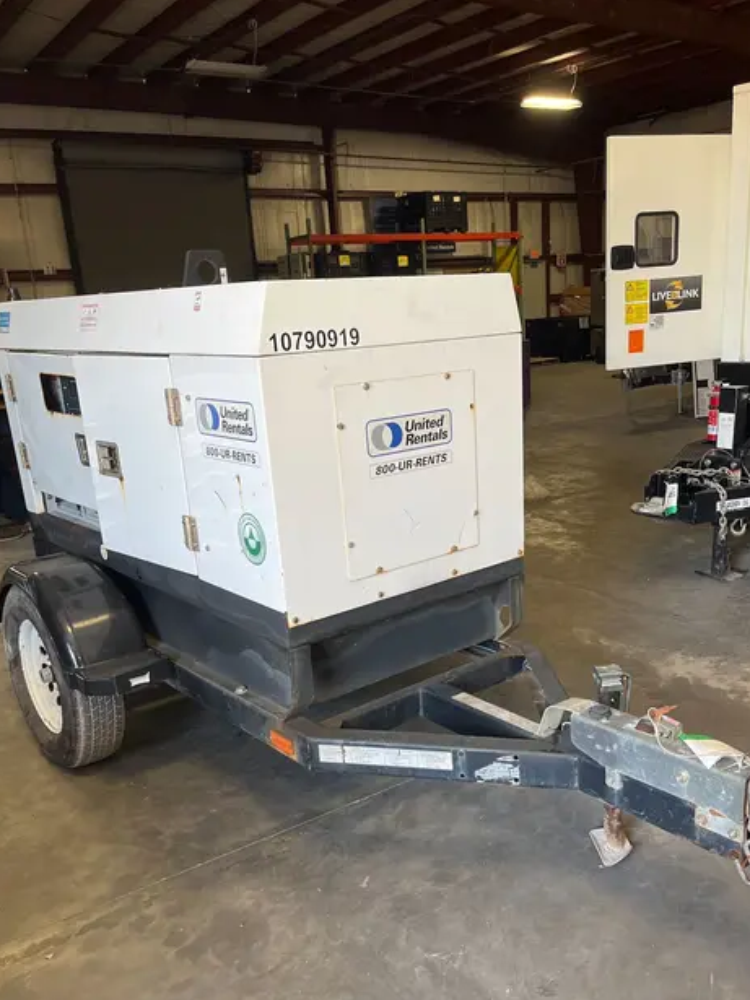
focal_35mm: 31
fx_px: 896
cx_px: 420
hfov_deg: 45.3
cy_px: 591
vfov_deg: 58.0
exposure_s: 1/120
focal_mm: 5.1
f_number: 1.6
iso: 80
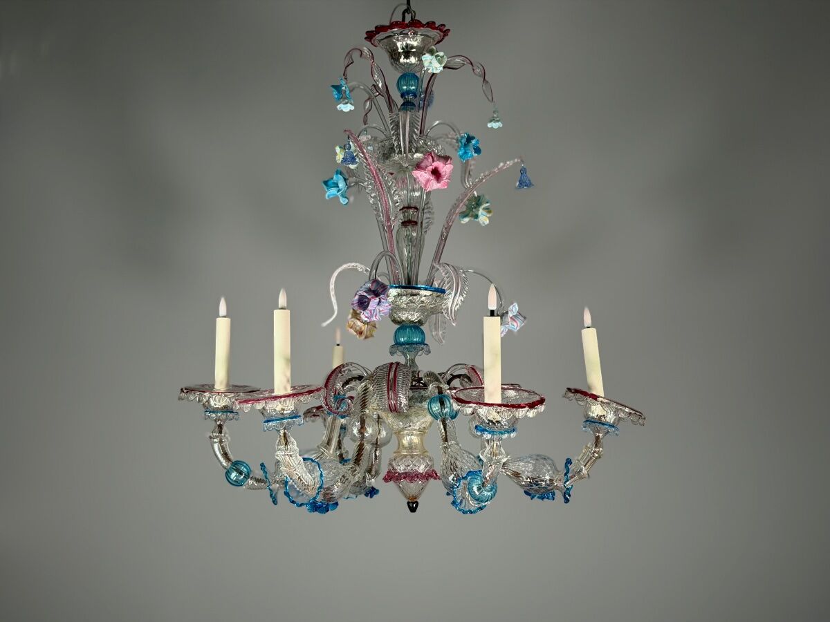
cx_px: 415
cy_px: 311
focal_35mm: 48
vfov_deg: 30.3
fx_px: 1151
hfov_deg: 39.7
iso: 100
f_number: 1.78
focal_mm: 6.76
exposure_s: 1/50
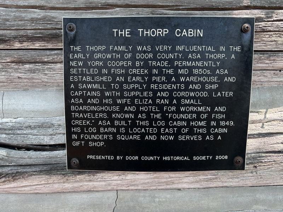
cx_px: 142
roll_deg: +0.9
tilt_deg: -2.6
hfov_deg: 67.3
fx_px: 213
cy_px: 106
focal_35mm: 26
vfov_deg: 53.1
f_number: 1.6
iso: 40
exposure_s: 1/127
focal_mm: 5.96
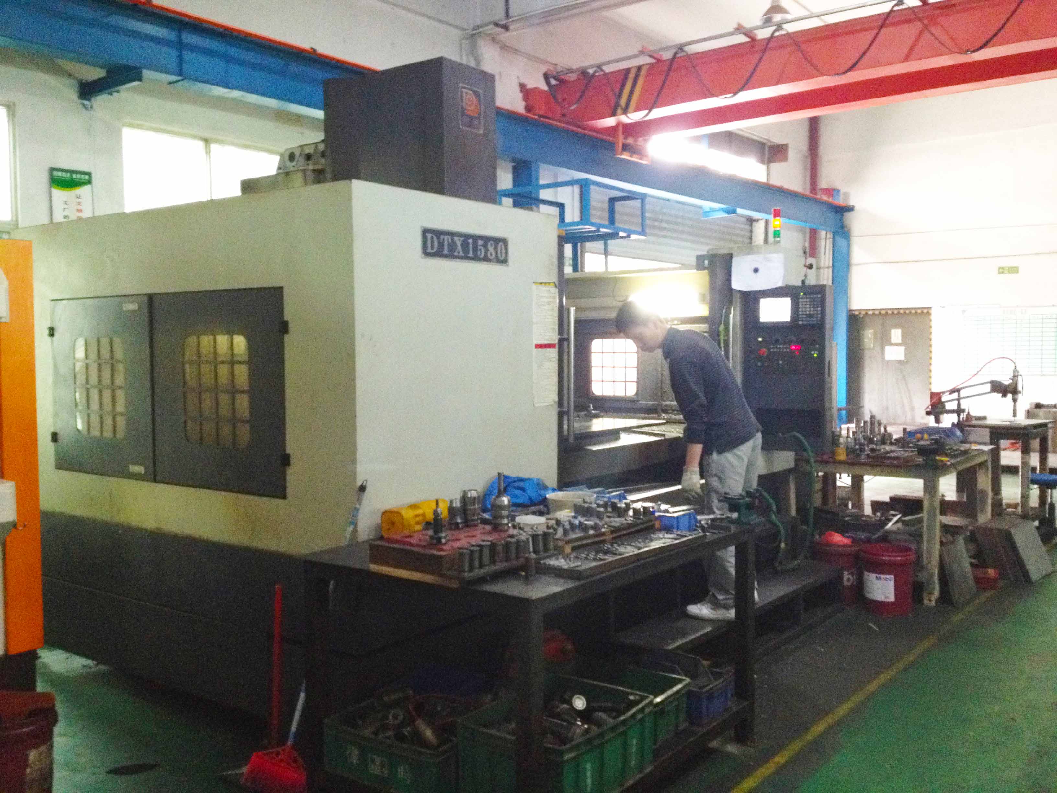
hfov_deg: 52.6
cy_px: 396
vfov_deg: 40.7
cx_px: 528
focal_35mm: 35
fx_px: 1069
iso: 400
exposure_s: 1/17
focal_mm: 4.28
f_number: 2.4
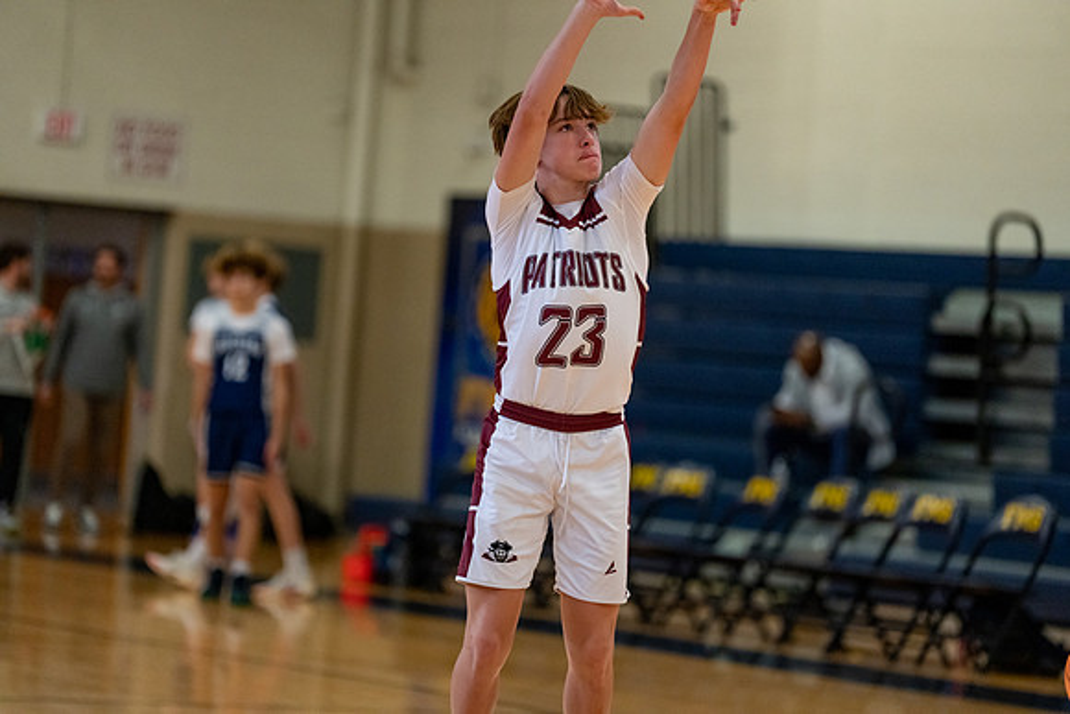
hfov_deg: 11.9
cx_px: 535
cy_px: 357
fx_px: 5143
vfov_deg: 7.9
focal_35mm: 173
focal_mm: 173
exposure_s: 1/1000
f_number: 2.8
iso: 5000
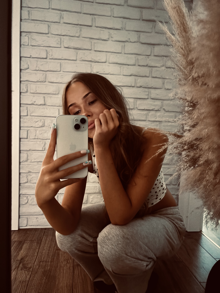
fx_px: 220
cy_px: 146
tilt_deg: -5.2
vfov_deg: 67.3
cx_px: 110
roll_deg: -2.9
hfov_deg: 53.1
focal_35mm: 26
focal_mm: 5.96
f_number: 1.6
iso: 2000
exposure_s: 1/15
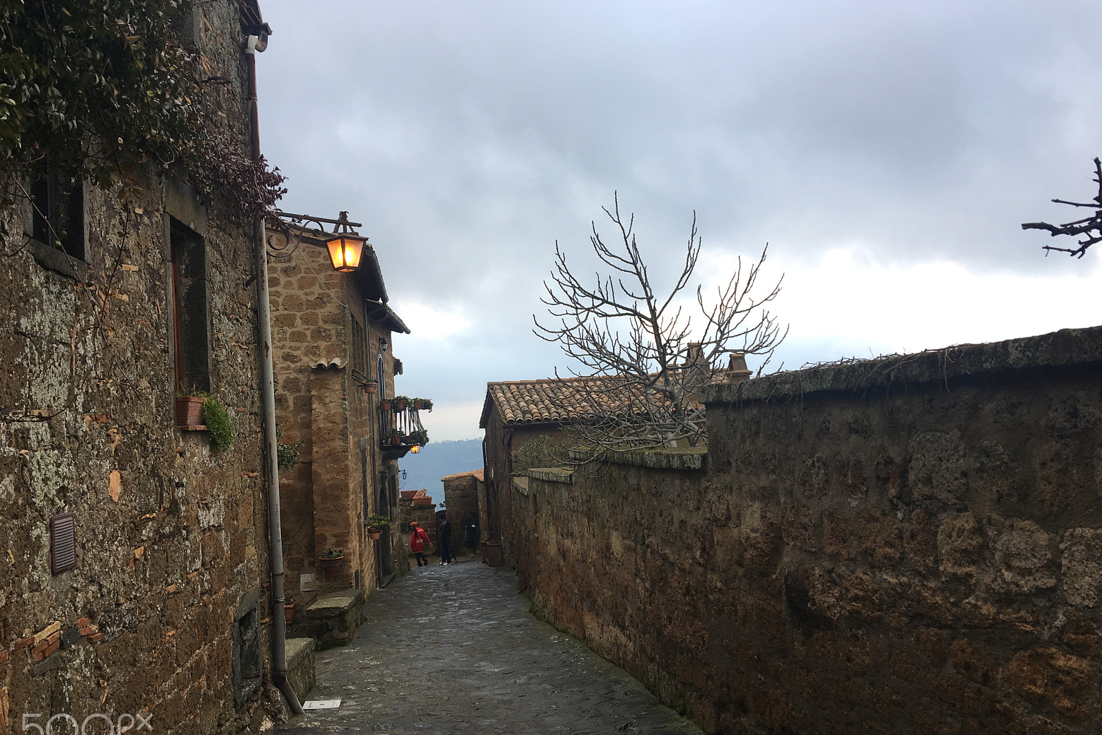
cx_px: 544
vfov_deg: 42.3
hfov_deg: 60.3
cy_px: 398
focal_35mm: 31
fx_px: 949
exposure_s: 1/122
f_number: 2.2
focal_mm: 4.15
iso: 25
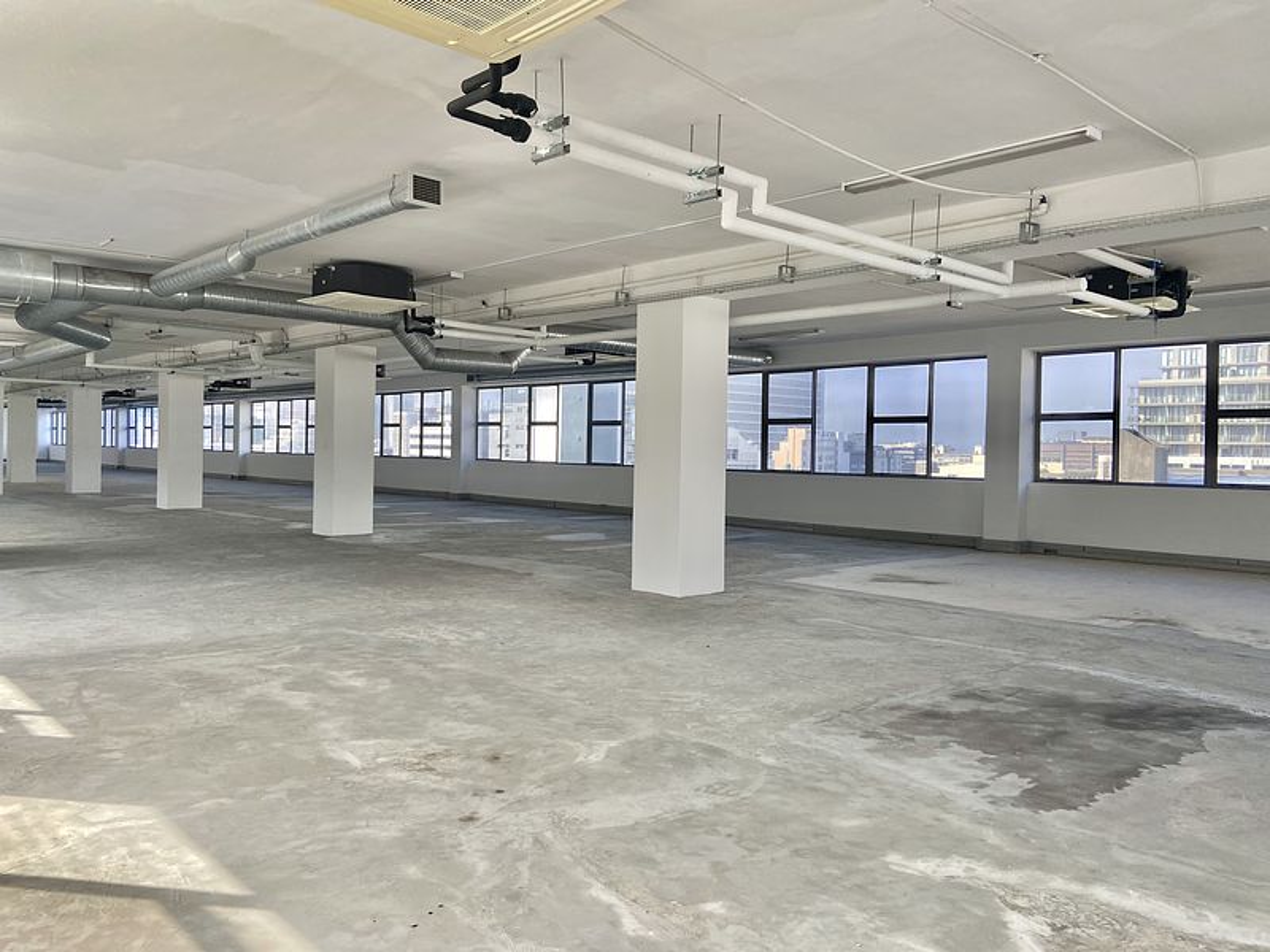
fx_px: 954
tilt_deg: -1.2
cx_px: 635
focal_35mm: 26
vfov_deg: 53.1
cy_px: 476
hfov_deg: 67.3
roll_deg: -1.6
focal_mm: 4.25
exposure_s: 1/121
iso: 100
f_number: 1.8
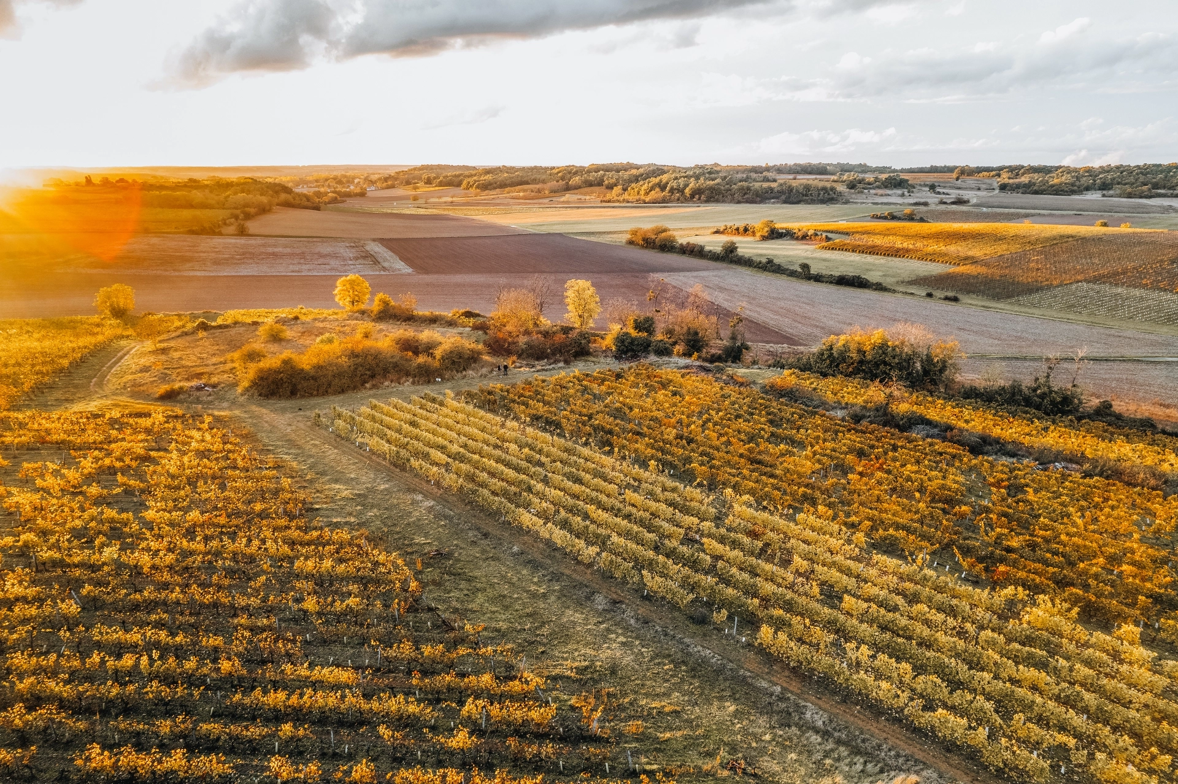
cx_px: 589
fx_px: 719
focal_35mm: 22
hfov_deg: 78.6
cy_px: 392
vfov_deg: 57.2
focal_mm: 8.38
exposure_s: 1/125
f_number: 2.8
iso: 100
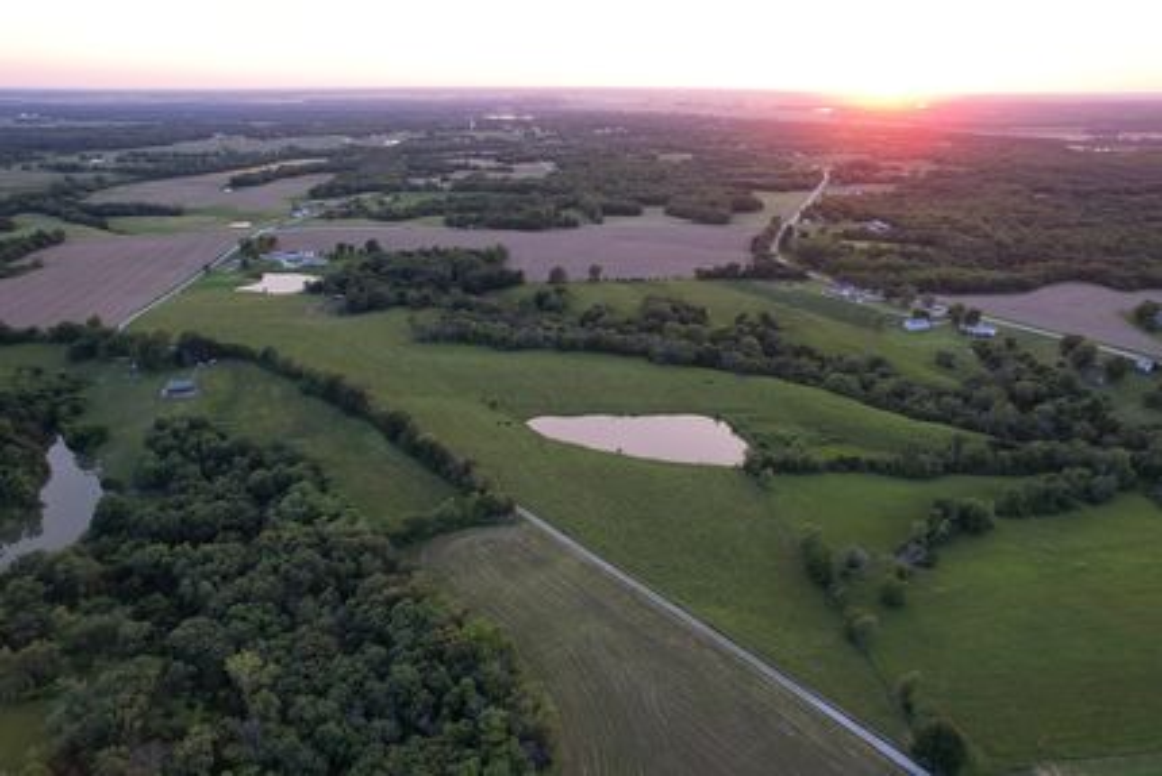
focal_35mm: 22
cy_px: 388
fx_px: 710
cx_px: 581
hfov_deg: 78.6
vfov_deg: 57.3
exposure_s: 1/40
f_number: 2.8
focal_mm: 8.38
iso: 100
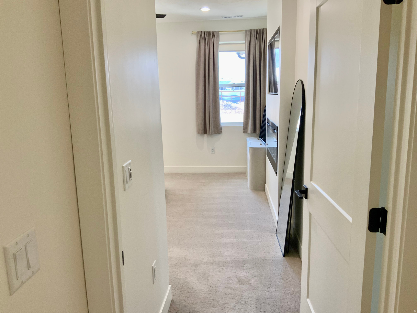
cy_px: 156
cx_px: 208
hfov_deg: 61.7
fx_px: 349
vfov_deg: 48.2
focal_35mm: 29
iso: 50
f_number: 1.8
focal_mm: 3
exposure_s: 1/60
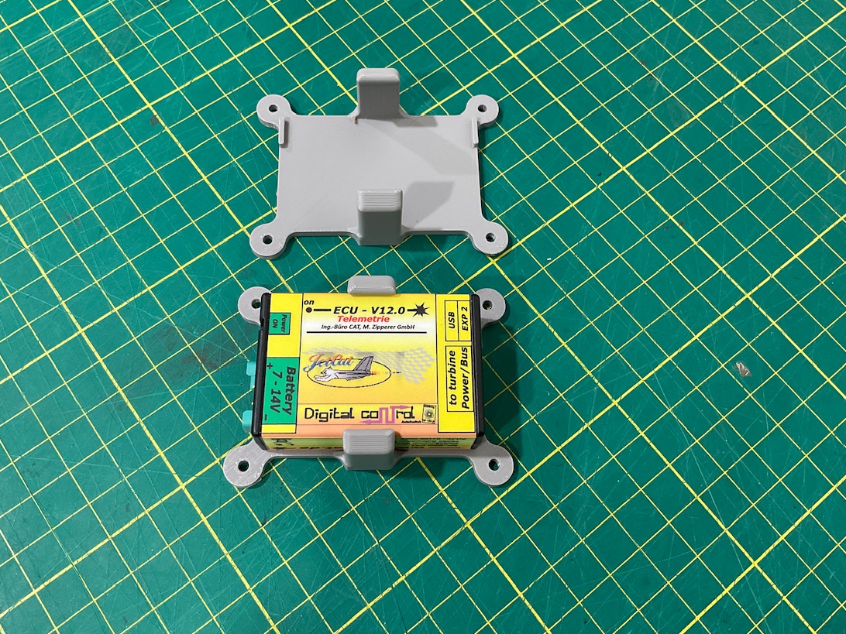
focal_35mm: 34
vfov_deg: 41.7
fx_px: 831
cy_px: 269
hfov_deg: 54.0
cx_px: 425
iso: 64
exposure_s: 1/50
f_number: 1.8
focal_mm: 3
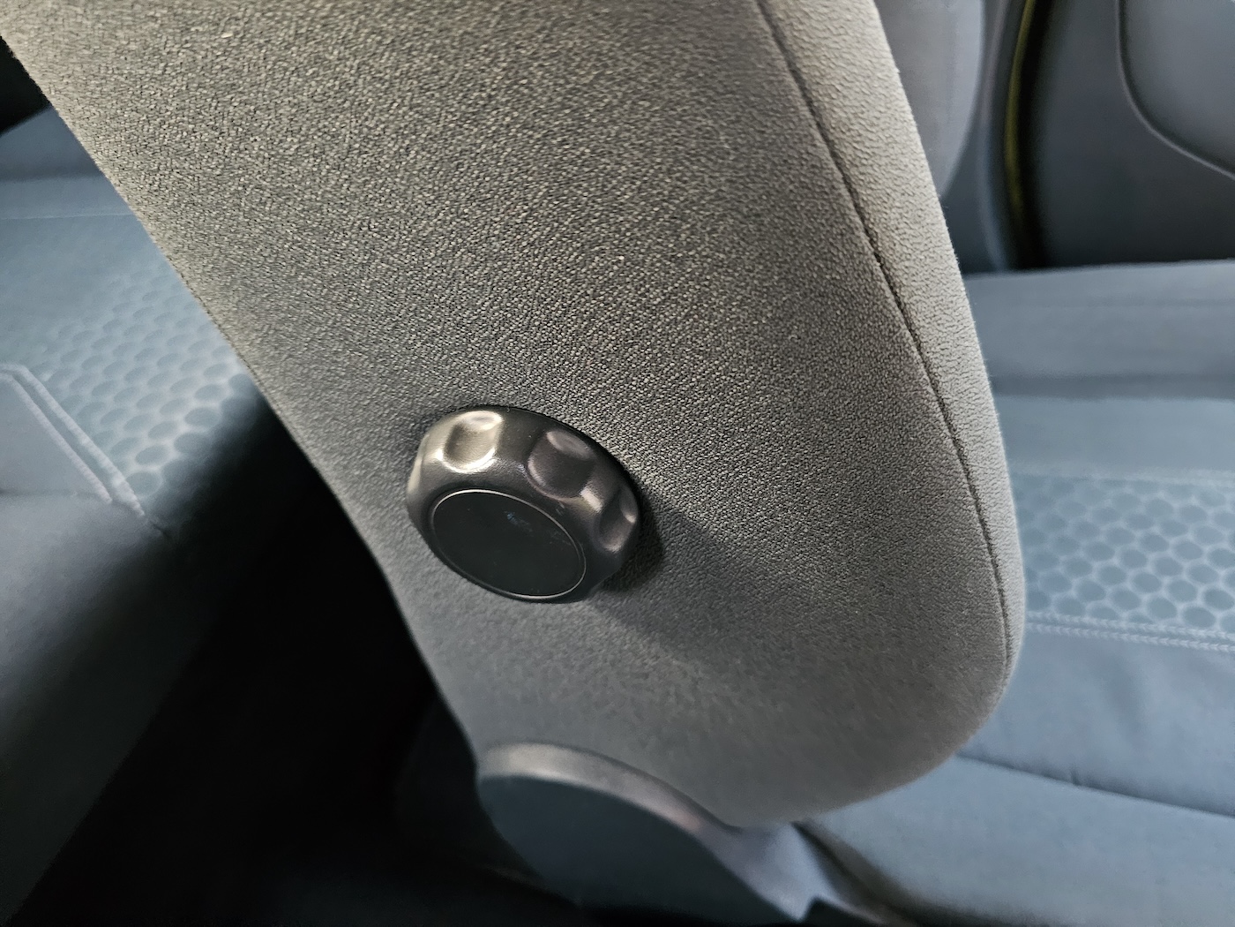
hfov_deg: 73.9
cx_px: 618
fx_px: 821
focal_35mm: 23
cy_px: 464
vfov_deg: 58.9
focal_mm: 6.3
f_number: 1.7
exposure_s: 1/24
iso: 1250
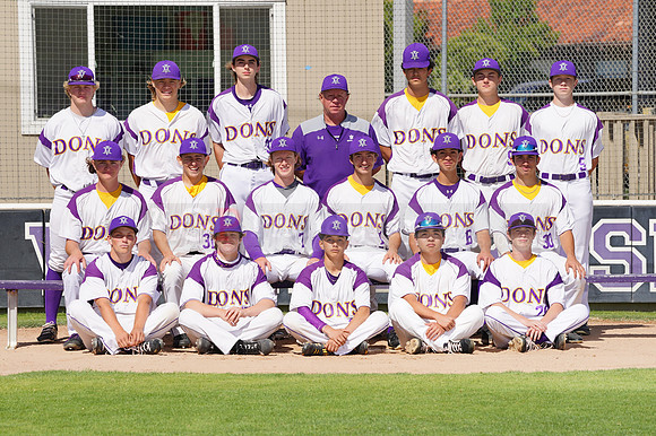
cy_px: 218
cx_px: 328
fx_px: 4079
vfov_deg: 6.1
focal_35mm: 224
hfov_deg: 9.2
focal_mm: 224
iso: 100
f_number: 11
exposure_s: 1/250
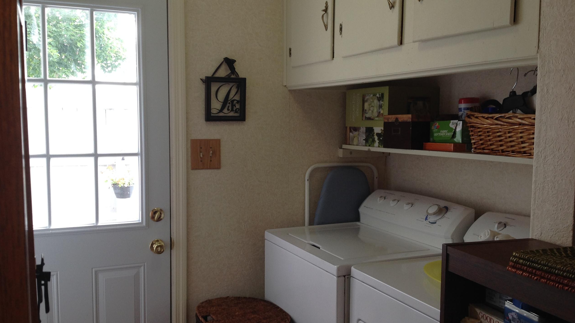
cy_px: 175
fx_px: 595
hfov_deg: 51.6
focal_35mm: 39
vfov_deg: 30.4
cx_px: 281
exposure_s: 1/30
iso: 64
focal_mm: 4.28
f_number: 2.4
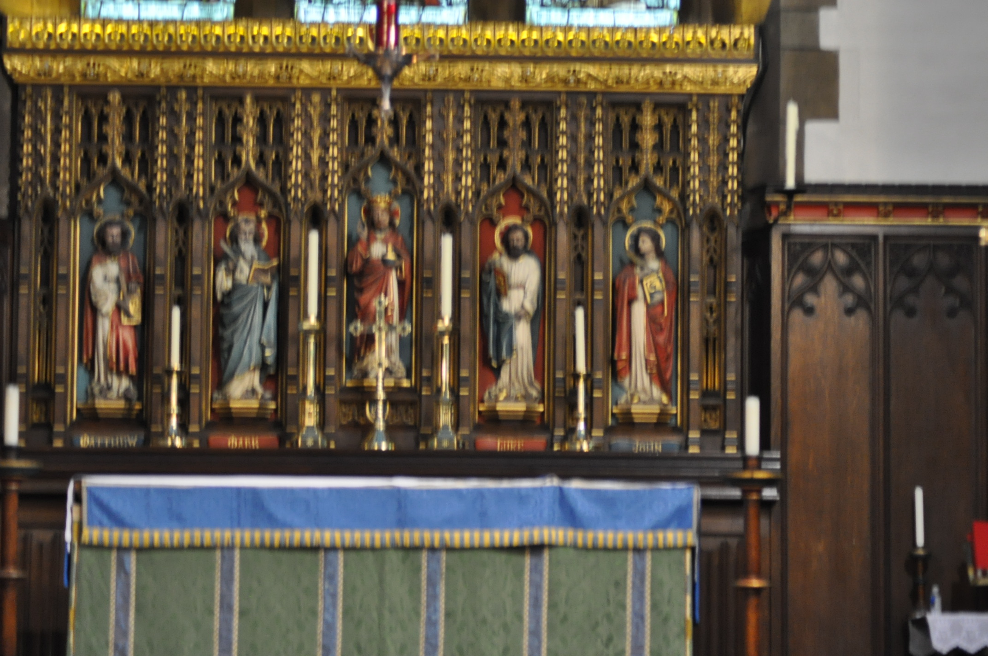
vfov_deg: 9.3
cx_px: 494
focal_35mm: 147
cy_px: 328
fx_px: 4029
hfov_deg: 14.0
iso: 1600
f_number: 4
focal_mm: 98
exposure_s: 1/25
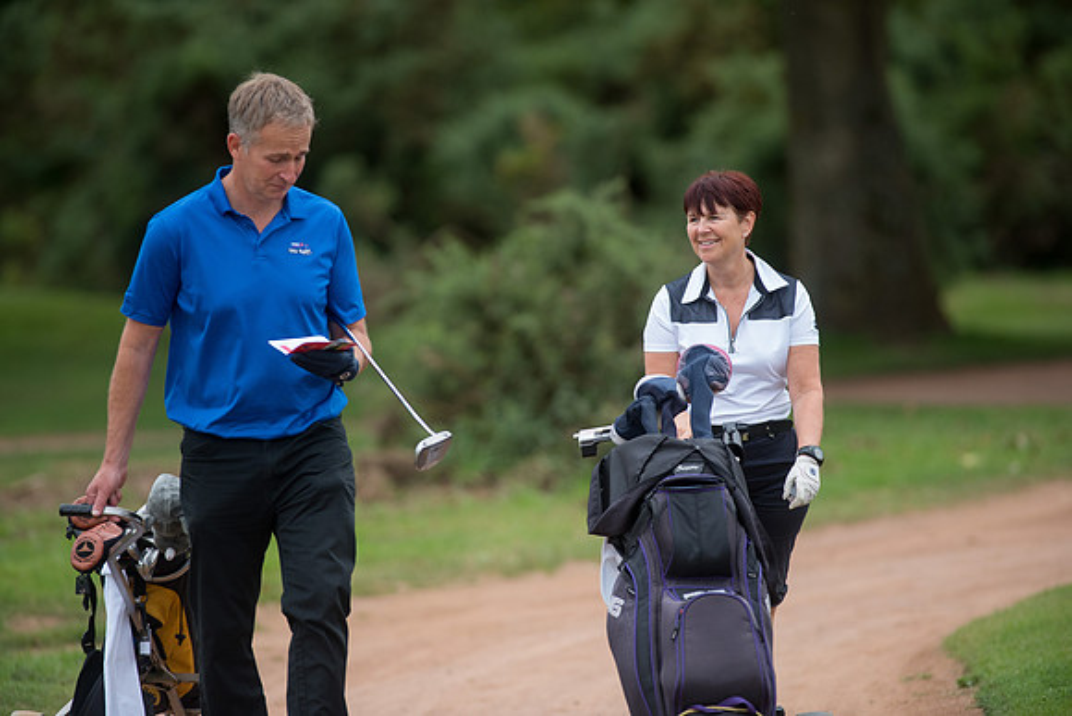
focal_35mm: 300
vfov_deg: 4.6
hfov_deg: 6.9
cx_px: 536
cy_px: 358
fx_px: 8935
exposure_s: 1/3200
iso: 800
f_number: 4
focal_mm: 300
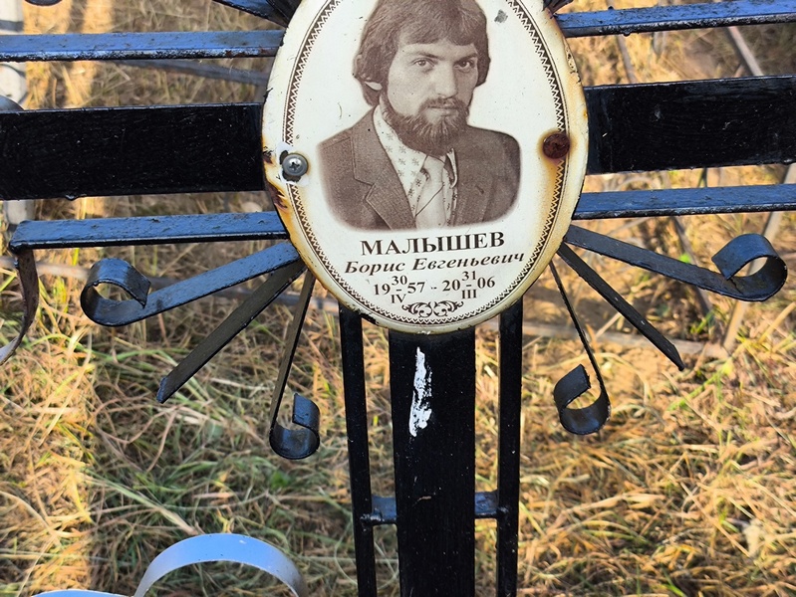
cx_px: 398
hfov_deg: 38.2
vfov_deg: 29.1
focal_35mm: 50
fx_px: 1150
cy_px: 298
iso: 50
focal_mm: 4.71
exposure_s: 1/282
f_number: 1.7
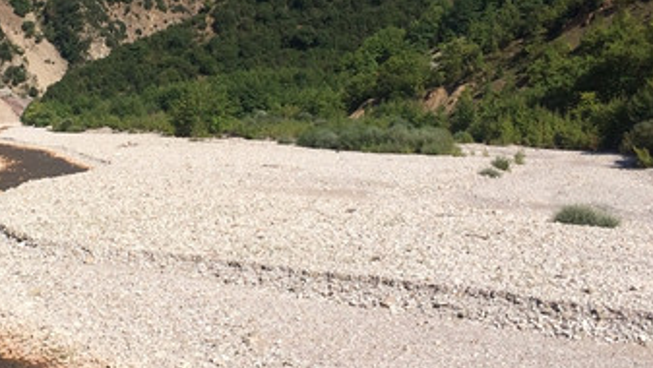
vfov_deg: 20.0
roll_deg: +1.0
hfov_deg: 34.0
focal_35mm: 60
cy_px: 122
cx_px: 147
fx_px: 1039
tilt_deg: -0.5
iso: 32
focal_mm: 4.15
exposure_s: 1/2933
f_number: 2.2
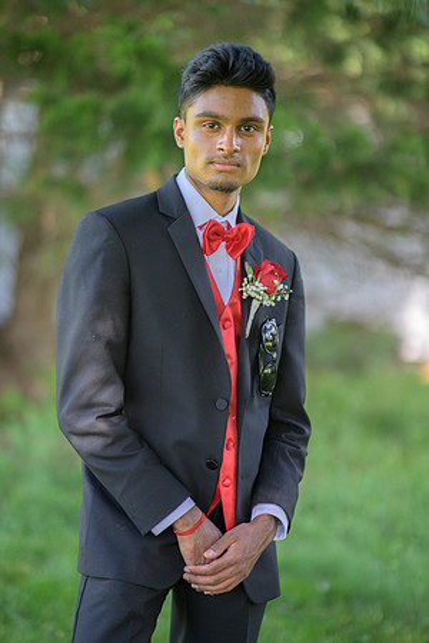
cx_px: 214
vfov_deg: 23.9
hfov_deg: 16.1
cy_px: 322
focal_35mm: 85
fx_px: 1519
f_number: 1.4
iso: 640
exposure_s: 1/2000
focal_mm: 85
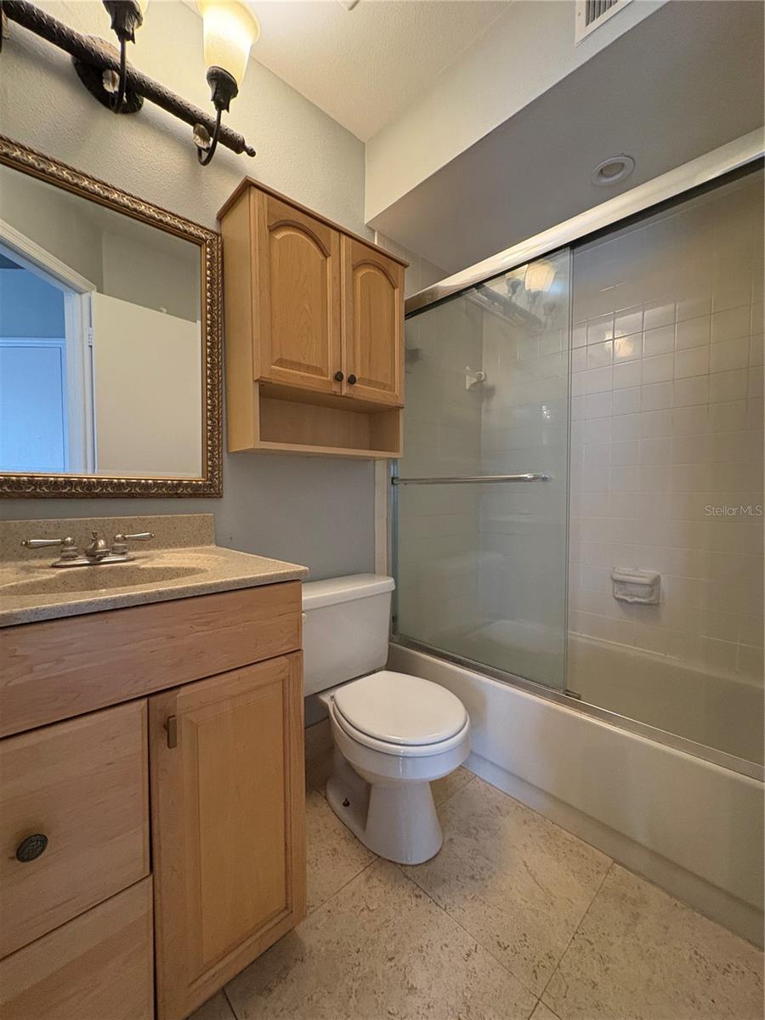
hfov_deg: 85.7
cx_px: 382
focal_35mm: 14
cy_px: 510
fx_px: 413
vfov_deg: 102.1
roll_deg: -0.2
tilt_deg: -1.0
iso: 400
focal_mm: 2.22
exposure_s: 1/60
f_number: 2.2
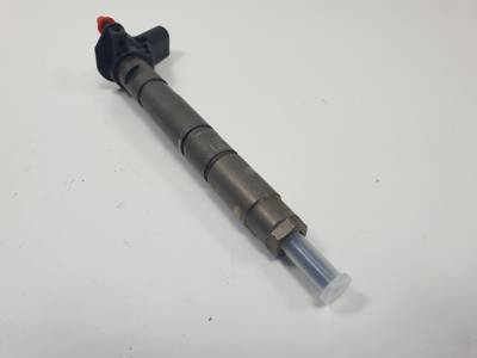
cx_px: 238
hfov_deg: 67.3
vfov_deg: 53.1
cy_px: 179
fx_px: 358
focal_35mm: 26
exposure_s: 1/275
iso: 50
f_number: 2.4
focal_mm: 4.3
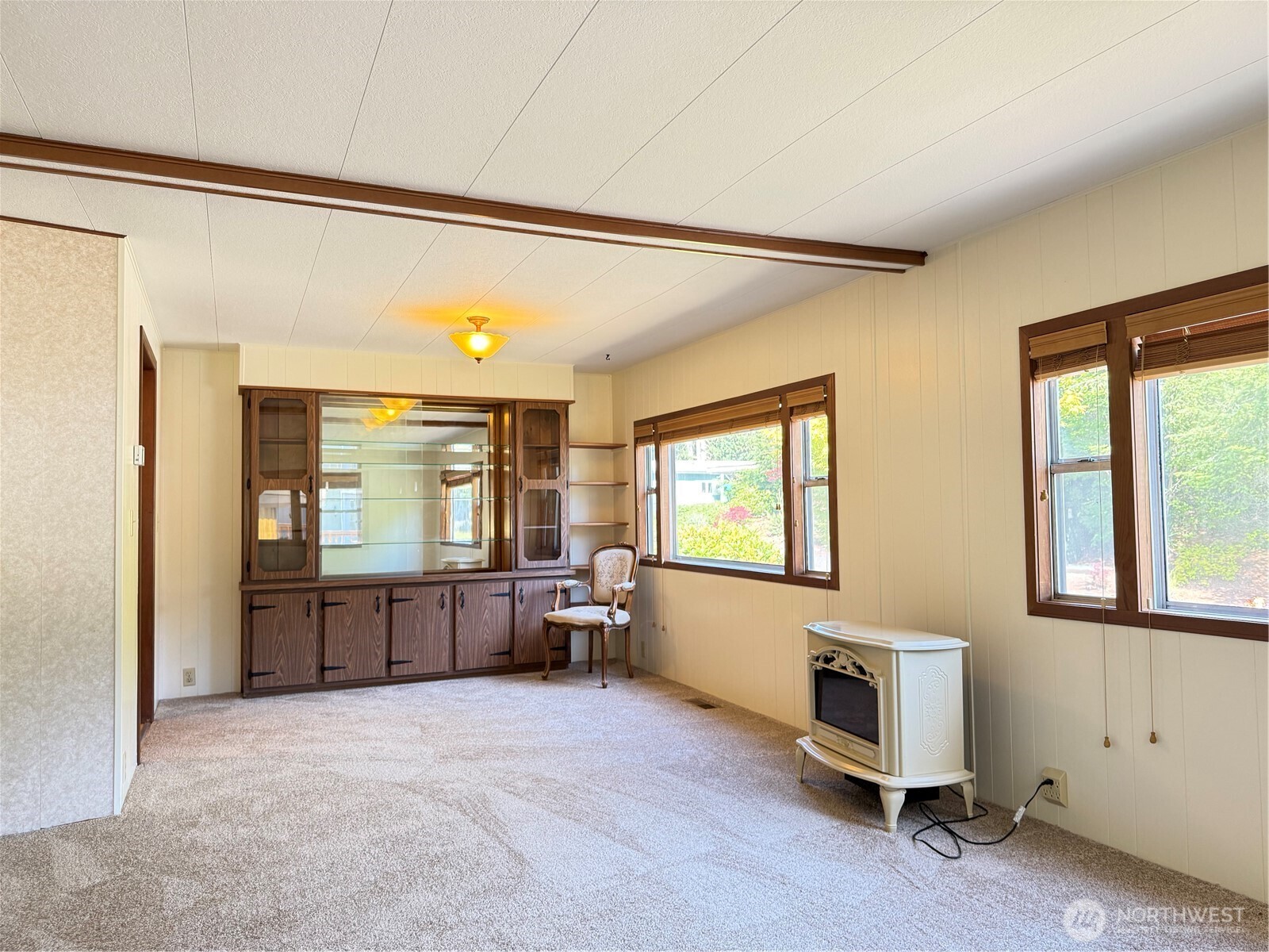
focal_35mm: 24
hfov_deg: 71.6
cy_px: 476
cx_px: 634
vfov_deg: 56.8
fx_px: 880
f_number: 1.78
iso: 200
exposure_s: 1/68
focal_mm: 6.76
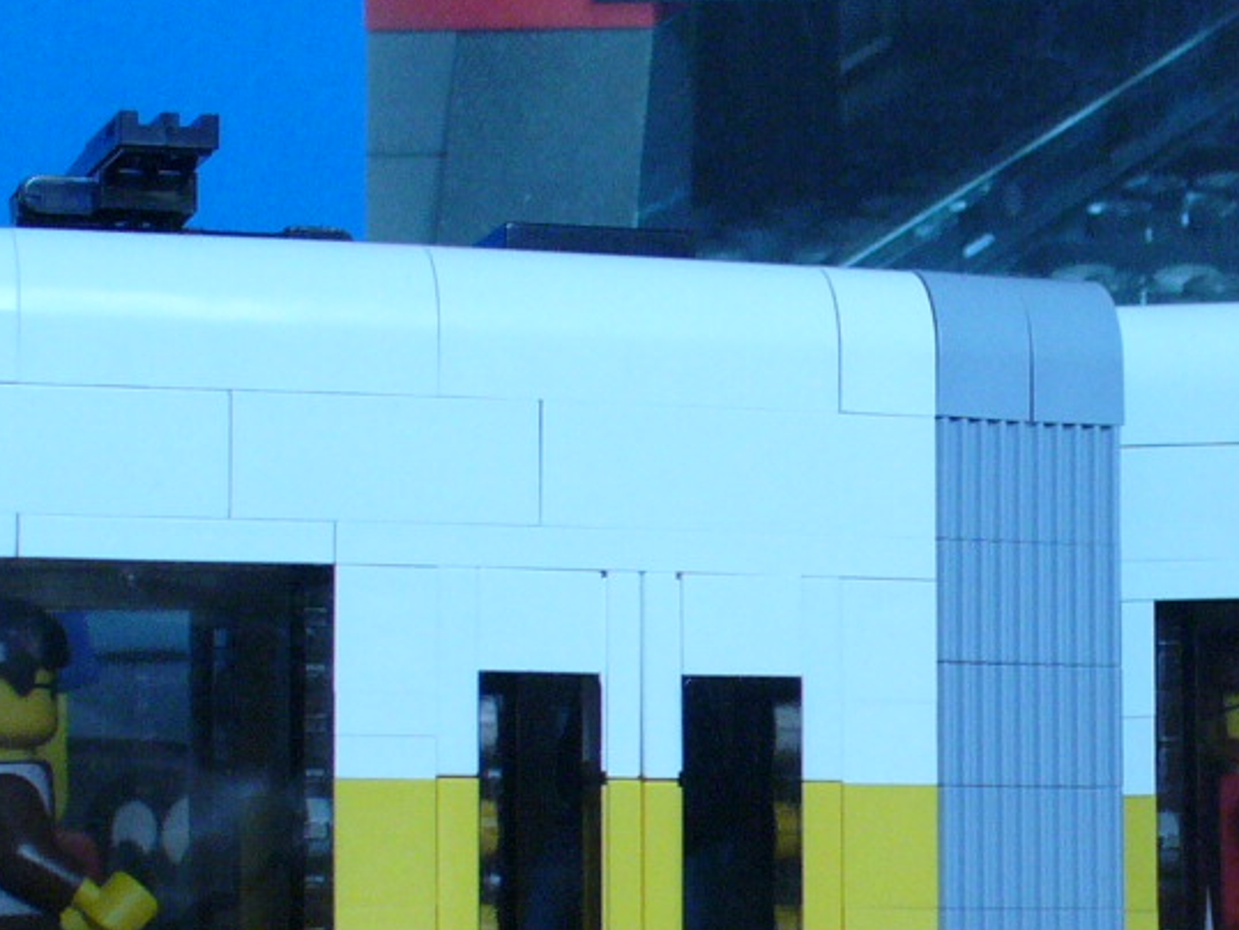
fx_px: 3939
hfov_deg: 17.7
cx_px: 1004
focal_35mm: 110
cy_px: 978
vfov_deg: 13.3
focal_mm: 6.1
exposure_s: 1/25
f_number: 2.8
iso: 200
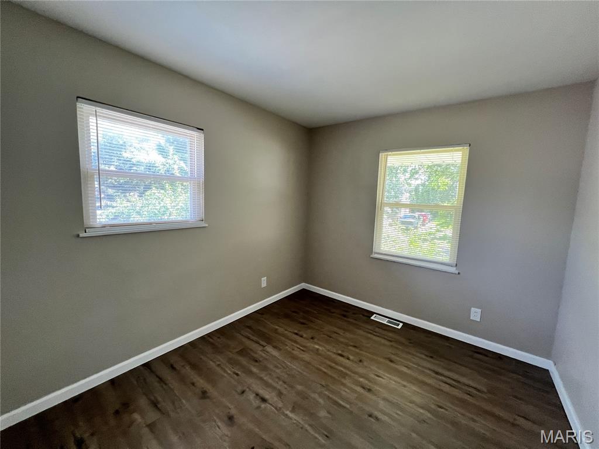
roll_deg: -3.4
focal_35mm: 13
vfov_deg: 89.9
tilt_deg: -10.8
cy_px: 224
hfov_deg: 106.2
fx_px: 225
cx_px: 300
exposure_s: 1/99
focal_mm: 1.57
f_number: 1.8
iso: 200
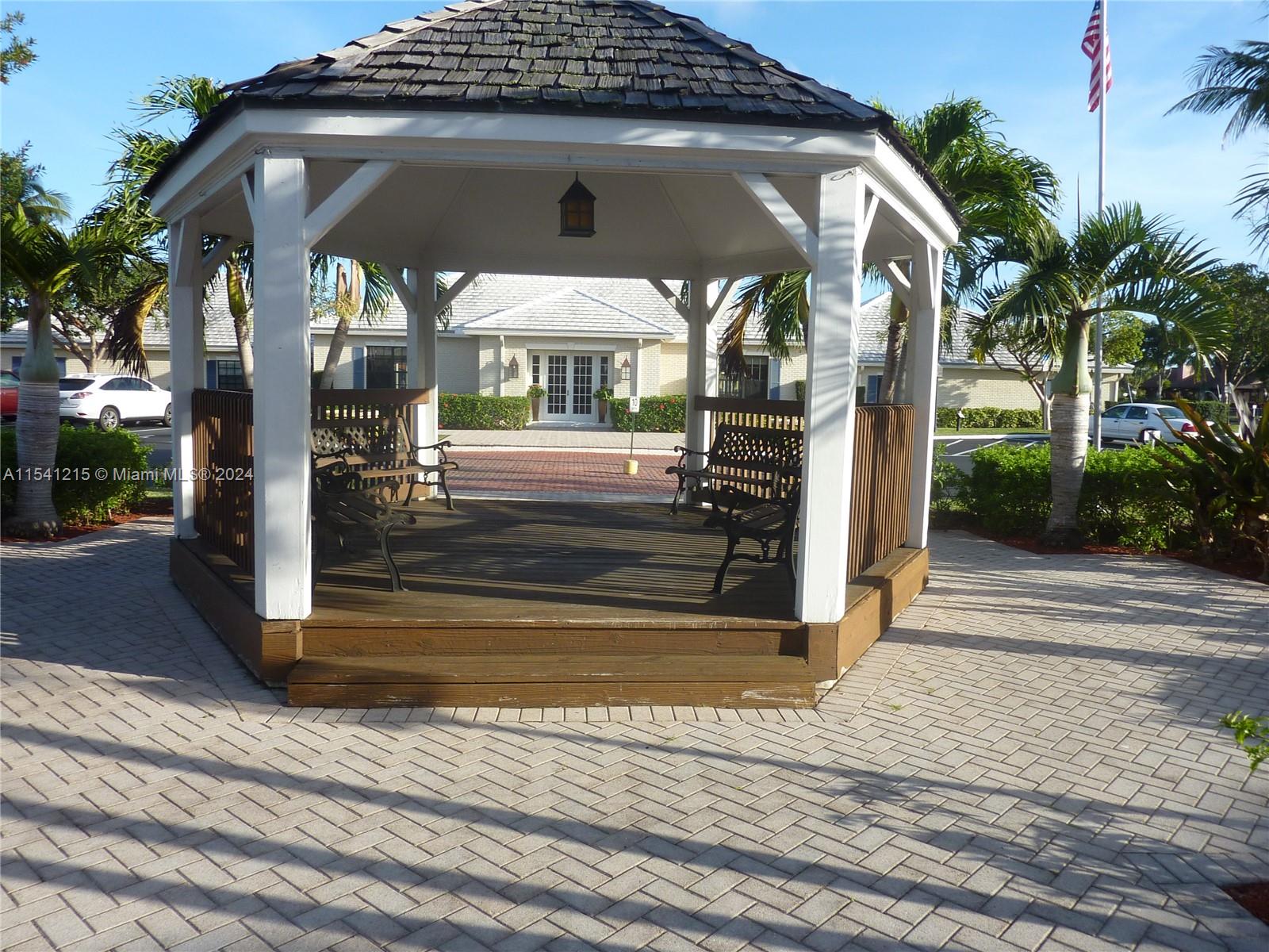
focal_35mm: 25
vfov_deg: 54.9
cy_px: 476
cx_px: 634
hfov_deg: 69.4
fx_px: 916
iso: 80
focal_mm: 4.1
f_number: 4
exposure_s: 1/320
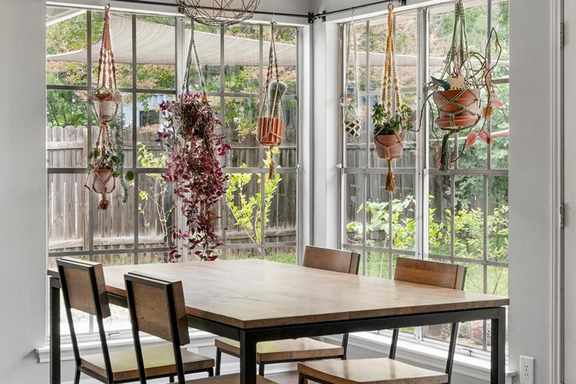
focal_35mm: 65
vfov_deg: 20.9
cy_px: 189
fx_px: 1040
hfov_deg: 30.9
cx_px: 350
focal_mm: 29
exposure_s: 1/125
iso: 2000
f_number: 8
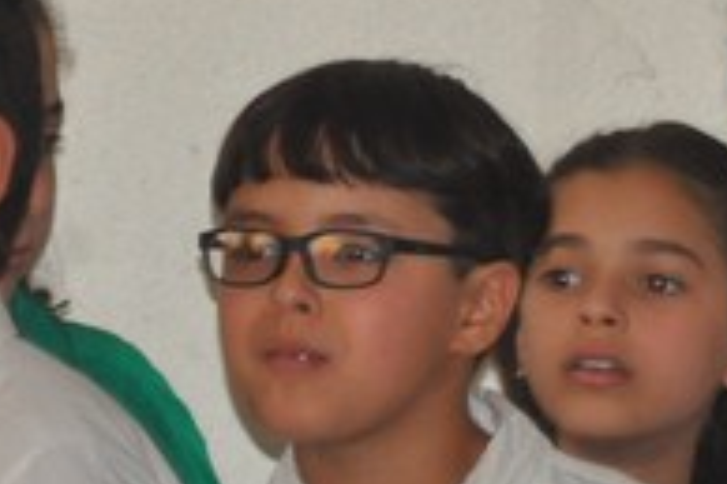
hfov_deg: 2.7
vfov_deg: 1.8
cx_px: 236
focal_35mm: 766
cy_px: 231
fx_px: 15448
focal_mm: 155
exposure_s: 1/60
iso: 800
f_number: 5.6
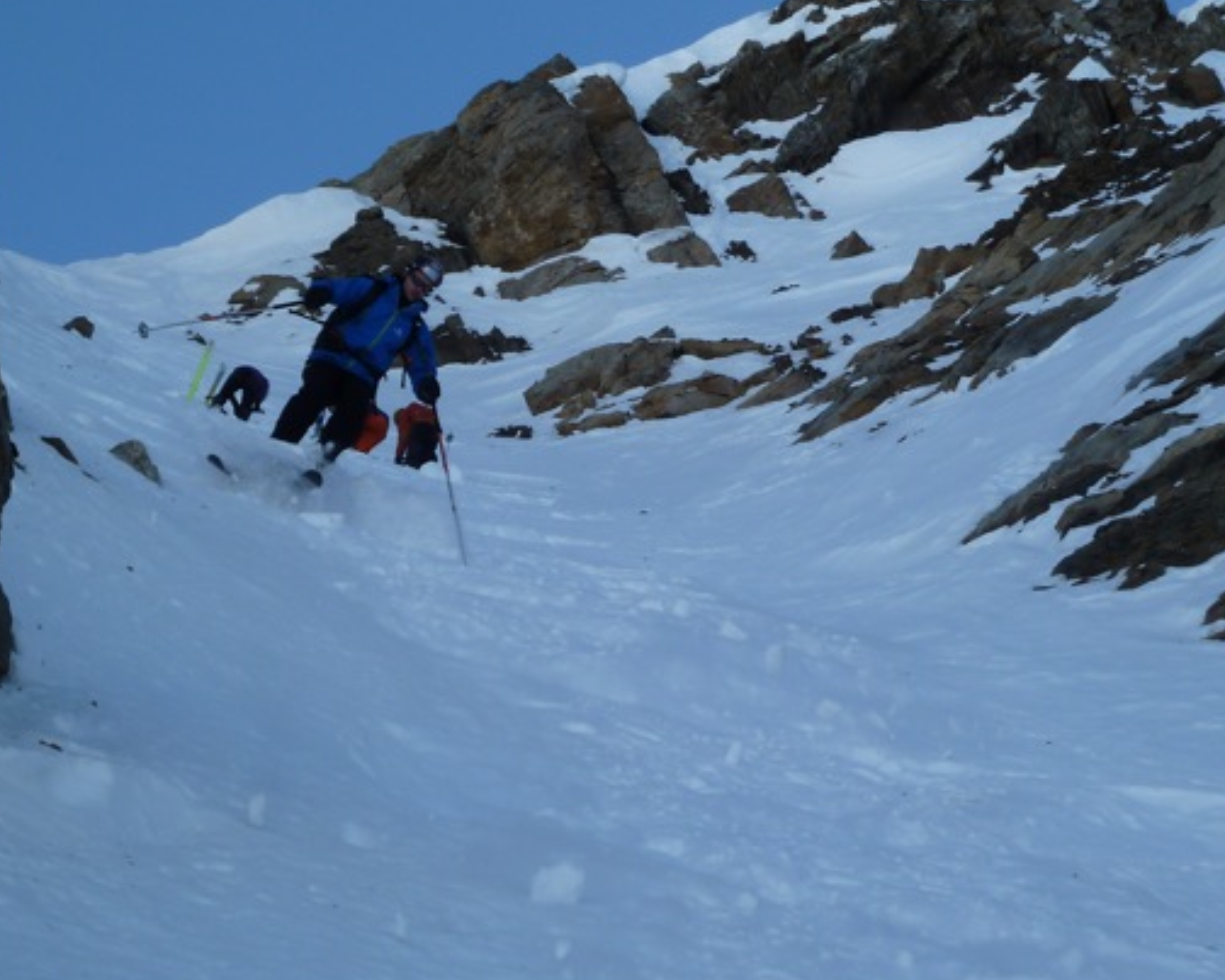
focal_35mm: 122
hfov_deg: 15.8
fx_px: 4422
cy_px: 629
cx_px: 639
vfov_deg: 12.6
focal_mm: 14.7
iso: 80
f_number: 4.3
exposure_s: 1/400
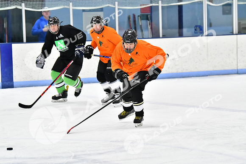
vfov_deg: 7.3
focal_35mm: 188
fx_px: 1281
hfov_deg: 11.0
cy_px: 82
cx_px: 123
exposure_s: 1/1250
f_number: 2.8
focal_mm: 125
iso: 6400
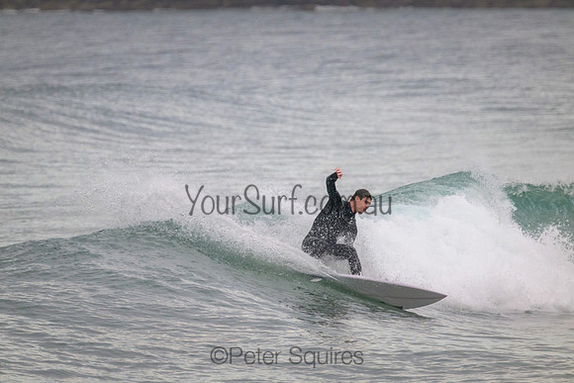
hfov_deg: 2.6
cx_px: 287
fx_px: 12758
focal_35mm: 800
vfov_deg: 1.7
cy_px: 192
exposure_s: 1/800
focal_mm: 800
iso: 3200
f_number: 11
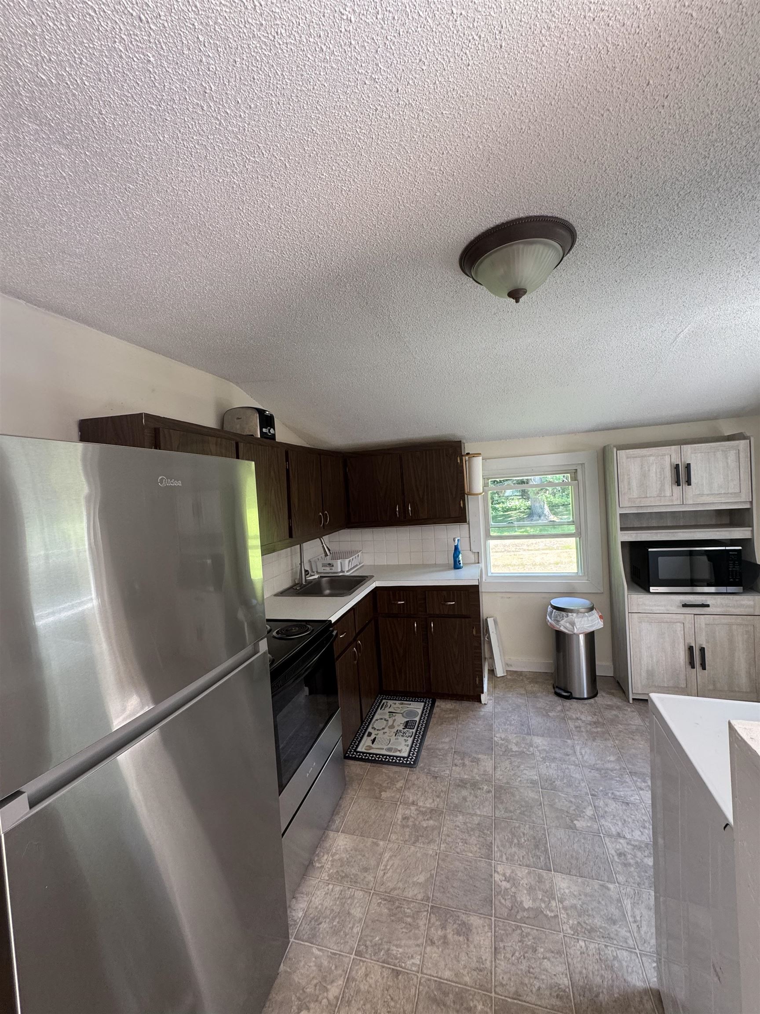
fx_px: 410
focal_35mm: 14
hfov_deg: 85.7
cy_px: 507
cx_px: 380
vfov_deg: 102.1
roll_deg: +4.9
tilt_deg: -1.8
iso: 160
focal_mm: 2.22
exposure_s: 1/99
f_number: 2.2
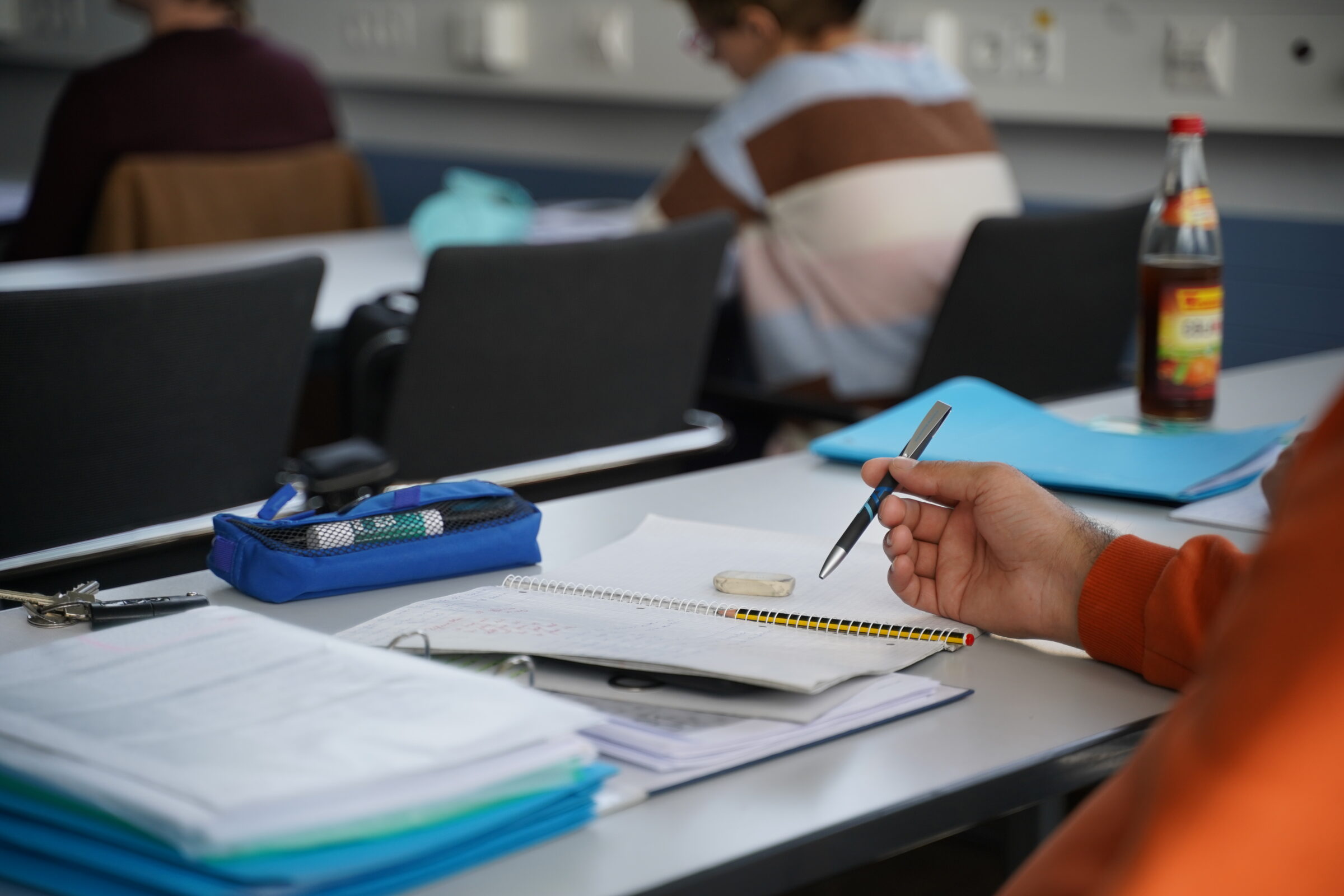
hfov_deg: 27.0
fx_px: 2800
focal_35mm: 75
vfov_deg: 18.2
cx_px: 672
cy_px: 448
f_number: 2.8
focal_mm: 75
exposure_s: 1/1000
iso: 400
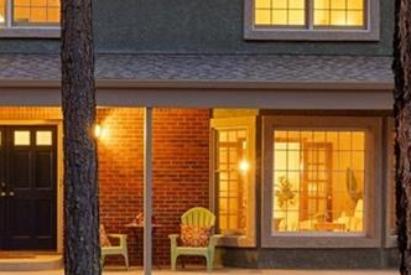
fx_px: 880
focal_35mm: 77
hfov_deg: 25.0
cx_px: -1
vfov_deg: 17.7
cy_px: 185
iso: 1000
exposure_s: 13
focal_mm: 16
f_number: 10
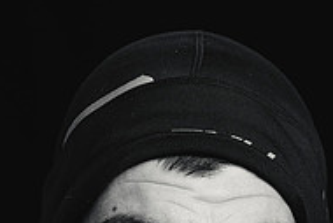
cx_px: 198
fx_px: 1777
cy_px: 385
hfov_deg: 10.7
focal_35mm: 192
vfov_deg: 7.0
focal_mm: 81
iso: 100
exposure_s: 1/50
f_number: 5.6
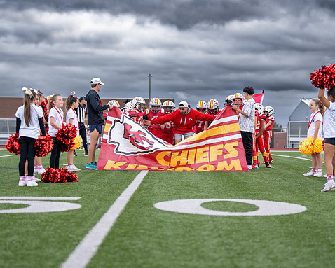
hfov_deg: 23.3
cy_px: 135
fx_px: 814
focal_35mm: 82
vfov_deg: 18.7
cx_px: 171
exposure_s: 1/1250
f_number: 2.8
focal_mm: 70
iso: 640
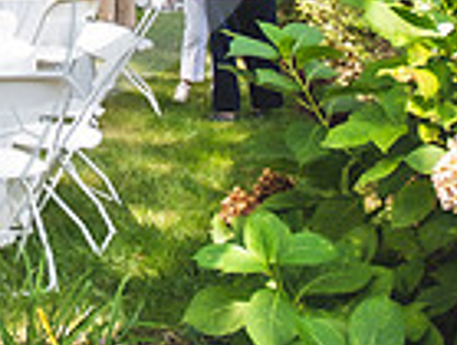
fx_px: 1271
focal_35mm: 96
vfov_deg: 13.8
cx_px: -99
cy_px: -278
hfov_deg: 19.2
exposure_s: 1/400
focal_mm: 24
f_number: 2.8
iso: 400
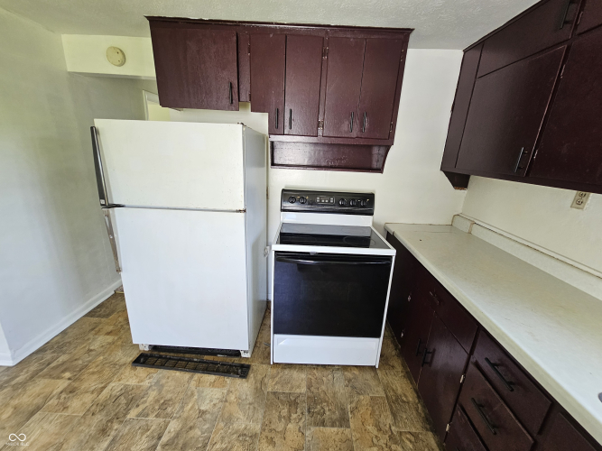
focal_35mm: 13
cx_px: 301
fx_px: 226
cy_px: 226
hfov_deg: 106.2
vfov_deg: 89.9
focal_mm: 2.2
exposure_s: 1/60
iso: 125
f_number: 2.2
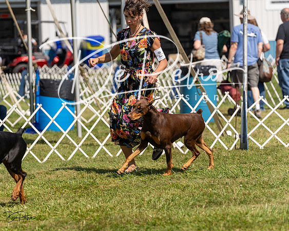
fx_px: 1493
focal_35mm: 175
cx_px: 144
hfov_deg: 11.1
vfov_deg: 8.8
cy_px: 116
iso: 200
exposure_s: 1/2000
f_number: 4
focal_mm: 155
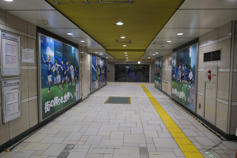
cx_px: 118
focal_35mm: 24
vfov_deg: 53.1
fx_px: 158
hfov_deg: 73.7
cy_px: 79
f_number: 1.4
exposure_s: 1/125
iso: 125
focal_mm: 8.8
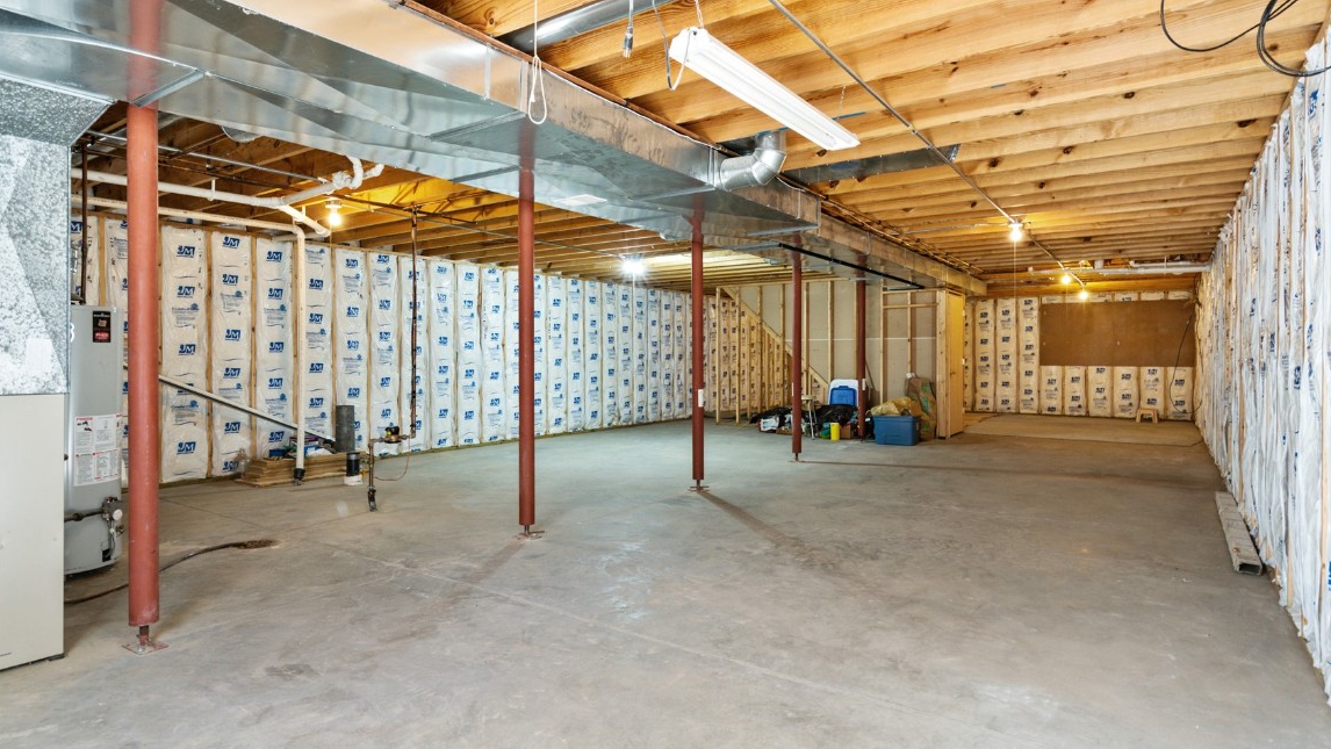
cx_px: 664
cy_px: 354
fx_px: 706
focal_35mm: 20
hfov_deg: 86.6
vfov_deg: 55.9
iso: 400
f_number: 8
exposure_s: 1/13
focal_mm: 19
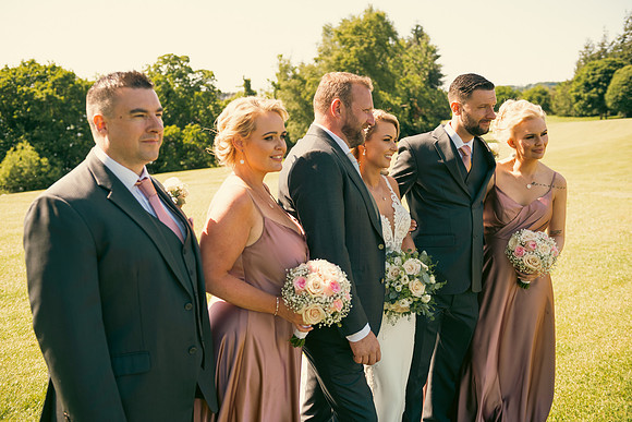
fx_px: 667
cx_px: 316
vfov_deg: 35.1
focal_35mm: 38
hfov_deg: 50.7
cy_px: 211
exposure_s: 1/500
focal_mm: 38
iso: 100
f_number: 3.5
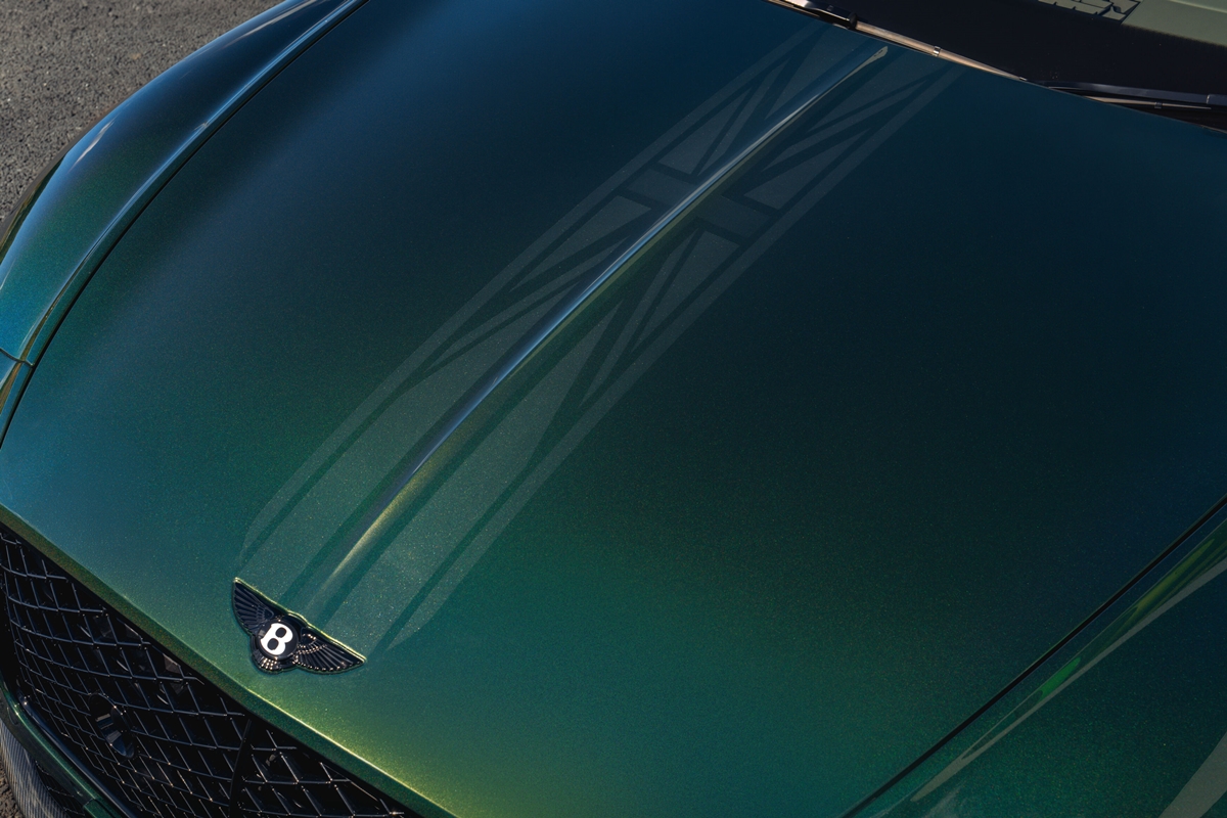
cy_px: 409
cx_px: 614
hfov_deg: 43.6
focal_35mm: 45
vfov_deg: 29.9
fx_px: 1534
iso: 200
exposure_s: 1/250
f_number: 9
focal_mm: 45
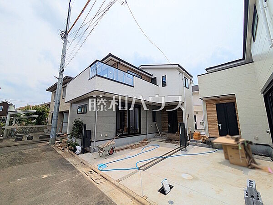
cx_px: 136
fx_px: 110
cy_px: 102
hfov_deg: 102.1
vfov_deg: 85.7
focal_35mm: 14
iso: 51
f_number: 2.2
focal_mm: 1.83
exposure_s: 1/3559
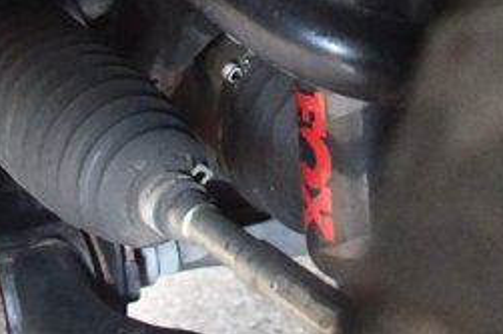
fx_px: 1536
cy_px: -344
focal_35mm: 110
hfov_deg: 18.5
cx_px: 333
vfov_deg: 11.2
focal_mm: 18
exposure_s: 1/60
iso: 10000
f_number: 3.5
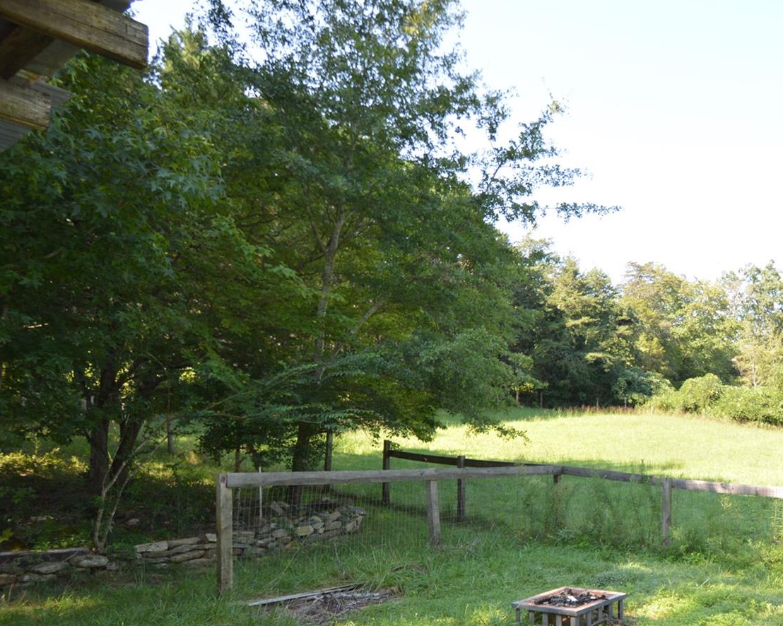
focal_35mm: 26
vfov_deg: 53.6
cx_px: 710
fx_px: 602
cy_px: 426
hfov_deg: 56.6
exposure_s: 1/125
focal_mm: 10
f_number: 4
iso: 100
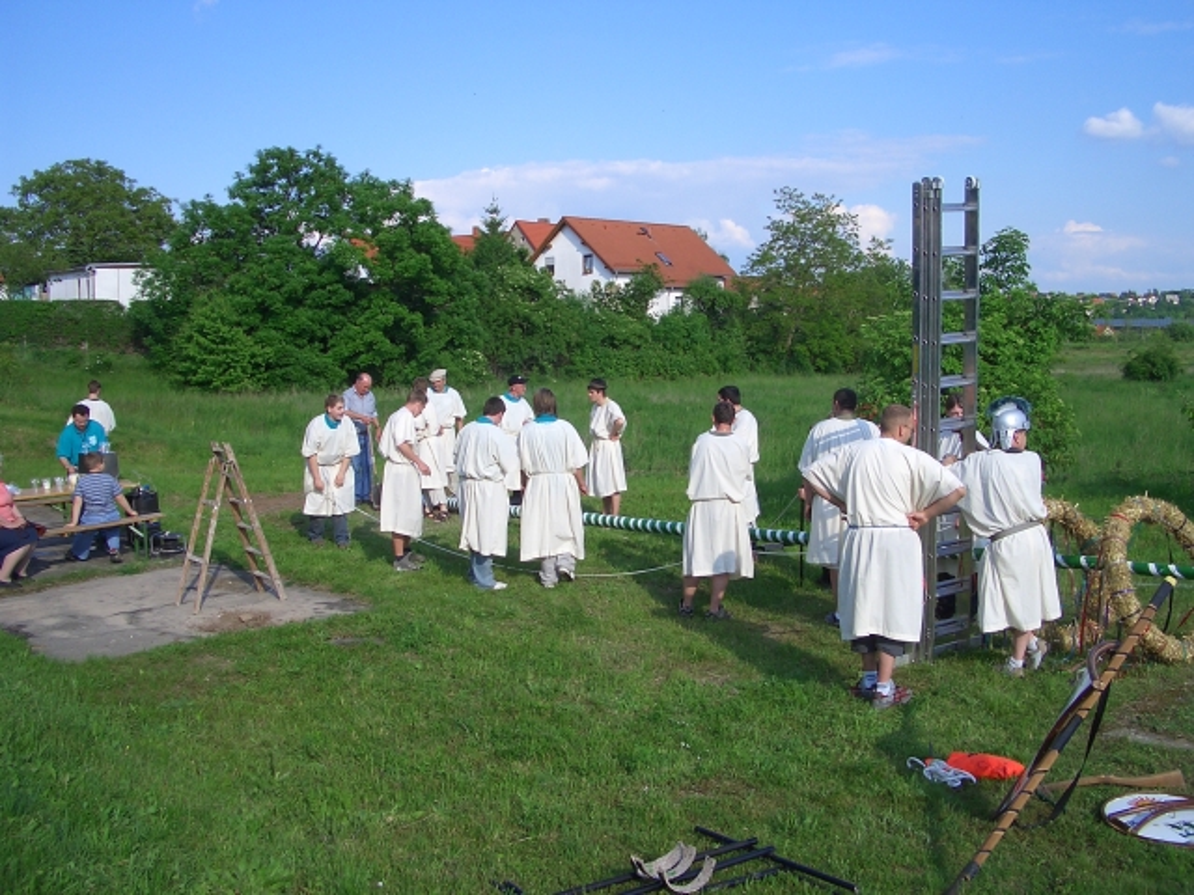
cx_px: 597
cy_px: 448
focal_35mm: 35
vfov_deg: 40.7
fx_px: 1207
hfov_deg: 52.6
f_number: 4.3
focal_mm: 5.8
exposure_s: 1/500
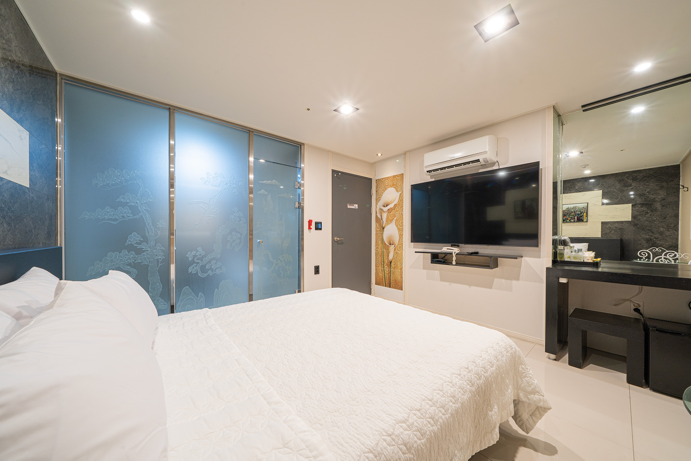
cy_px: 230
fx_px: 230
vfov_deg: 90.0
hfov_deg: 112.6
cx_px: 346
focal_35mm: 12
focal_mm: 12
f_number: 11
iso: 200
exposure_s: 1/2
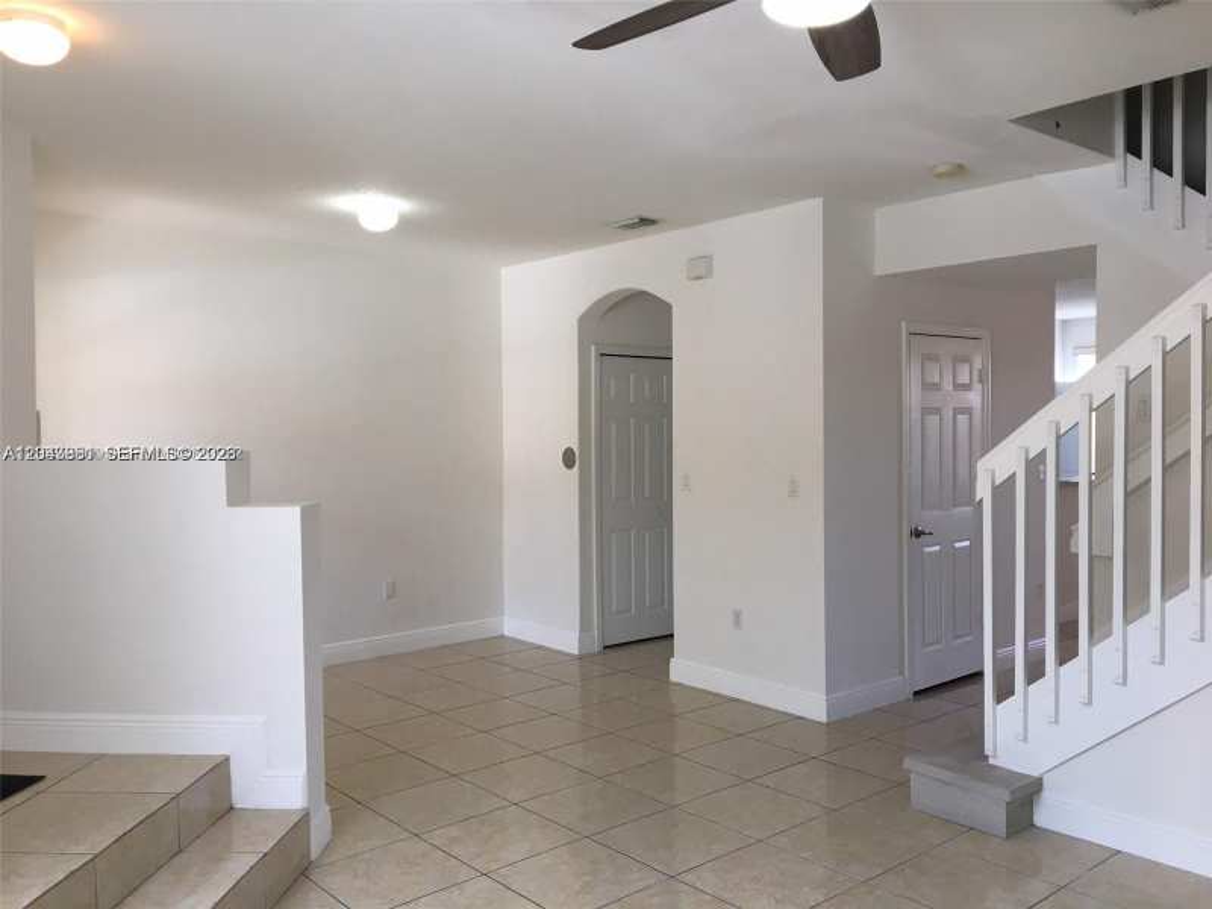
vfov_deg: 48.2
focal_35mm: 29
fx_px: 1015
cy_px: 454
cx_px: 606
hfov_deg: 61.7
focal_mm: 4.15
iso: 25
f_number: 2.2
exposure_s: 1/30
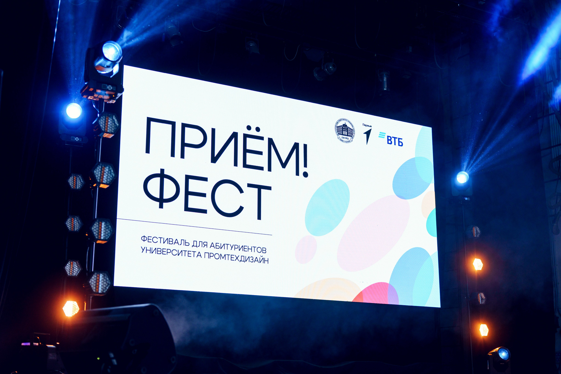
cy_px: 199
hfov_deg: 40.4
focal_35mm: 49
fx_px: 762
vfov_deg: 27.6
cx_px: 263
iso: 100
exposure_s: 1/60
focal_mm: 46
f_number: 2.2
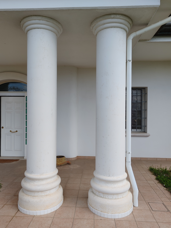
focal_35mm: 27
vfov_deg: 65.3
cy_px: 114
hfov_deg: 51.4
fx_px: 178
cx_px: 86
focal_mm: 6.12
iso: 50
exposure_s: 1/436
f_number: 1.9
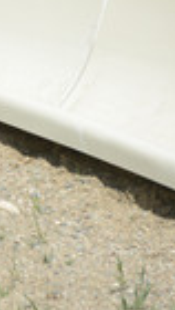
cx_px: -257
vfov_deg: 3.7
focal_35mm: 585
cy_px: 25
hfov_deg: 2.1
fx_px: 4814
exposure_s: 1/640
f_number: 6.3
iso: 200
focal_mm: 195
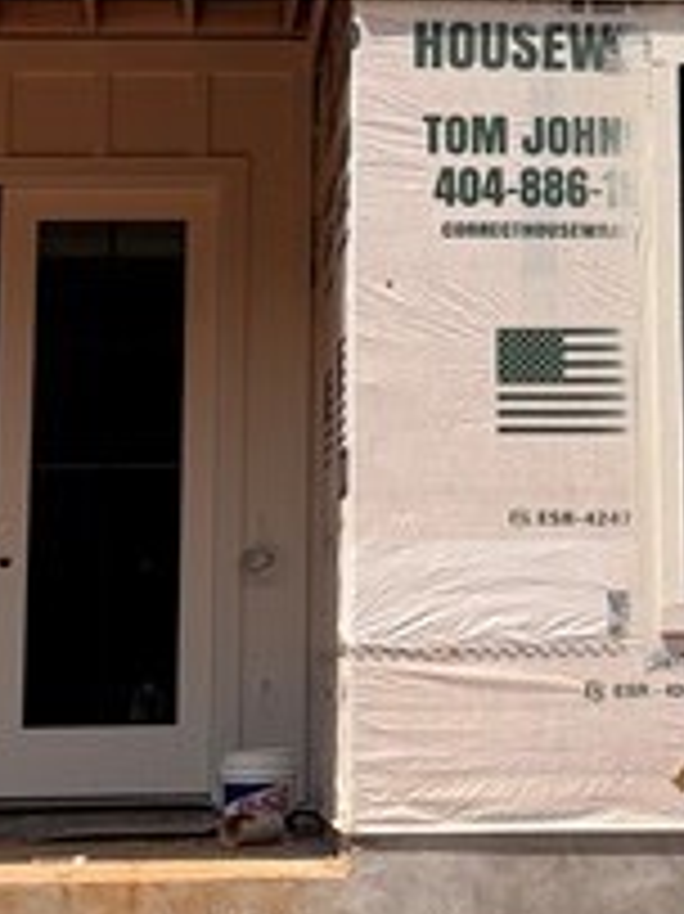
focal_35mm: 131
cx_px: 603
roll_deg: +0.4
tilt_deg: +13.6
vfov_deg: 14.6
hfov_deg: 11.2
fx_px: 3455
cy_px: -180
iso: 50
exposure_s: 1/6993
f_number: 1.6
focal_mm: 5.96
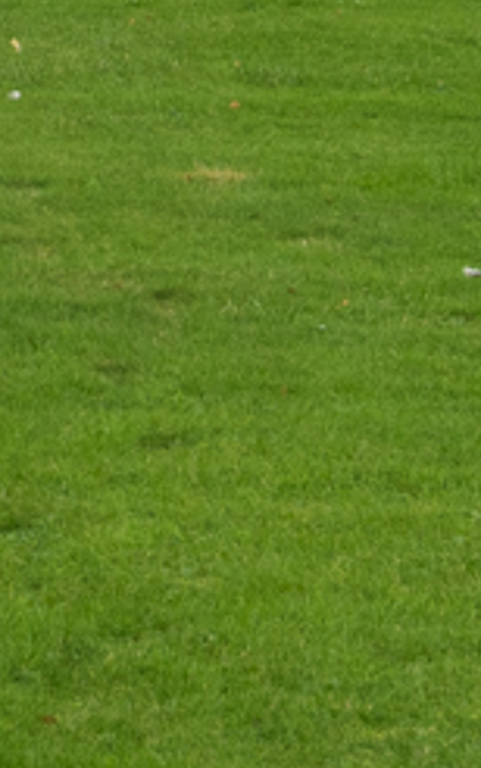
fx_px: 4986
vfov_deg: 8.1
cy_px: -1140
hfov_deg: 5.3
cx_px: -676
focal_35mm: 238
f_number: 8
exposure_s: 1/200
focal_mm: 30
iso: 200
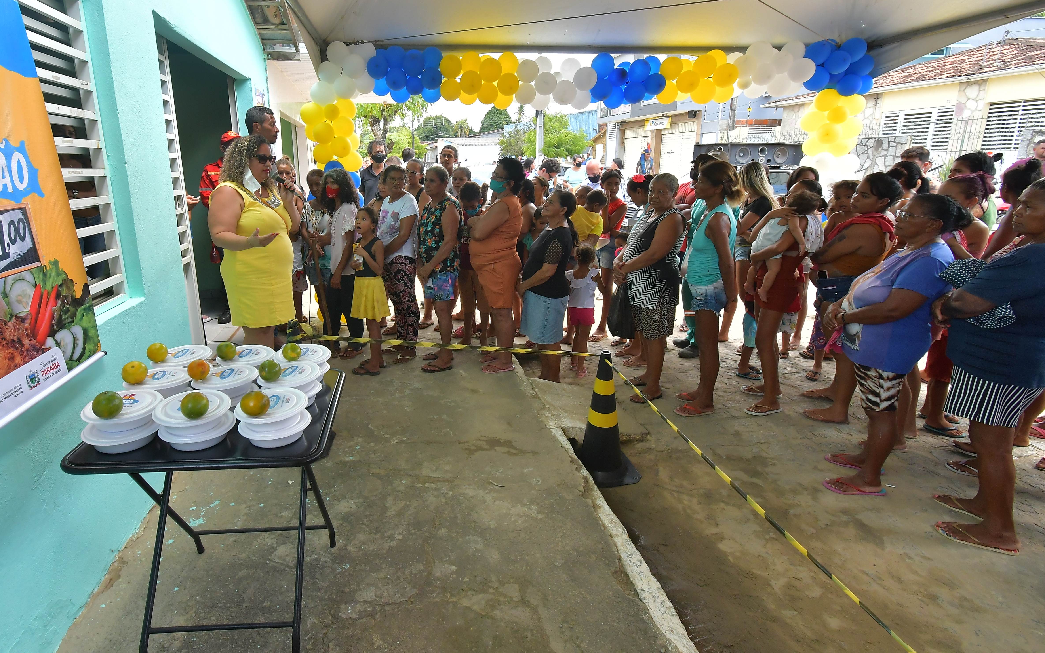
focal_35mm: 18
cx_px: 438
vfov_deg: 64.9
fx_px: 513
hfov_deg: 90.3
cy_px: 296
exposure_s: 1/250
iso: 640
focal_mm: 10
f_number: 8
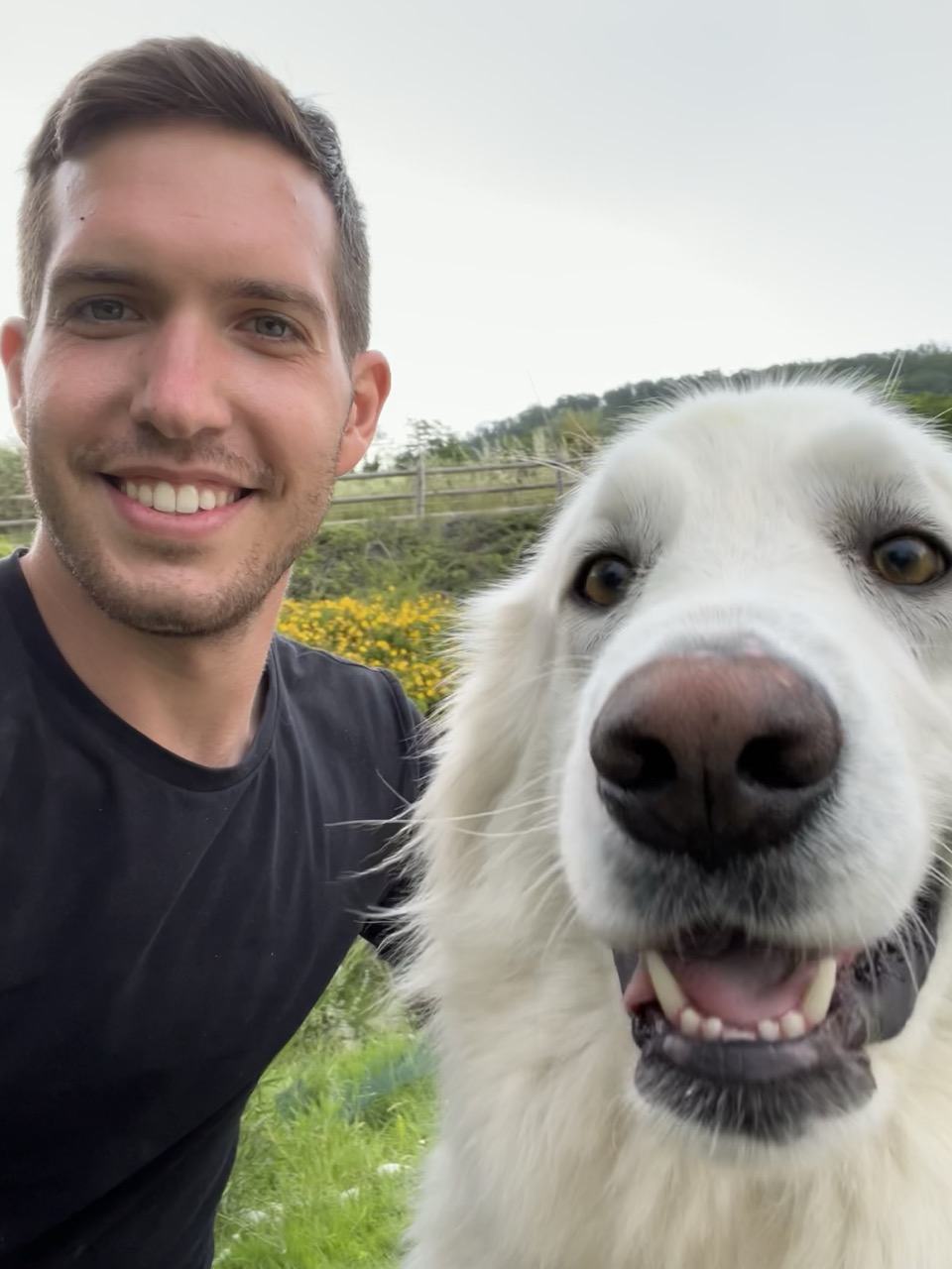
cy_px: 634
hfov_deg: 46.8
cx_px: 476
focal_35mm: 30
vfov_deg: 60.0
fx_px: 1100
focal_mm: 2.71
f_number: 2.2
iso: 100
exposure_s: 1/76
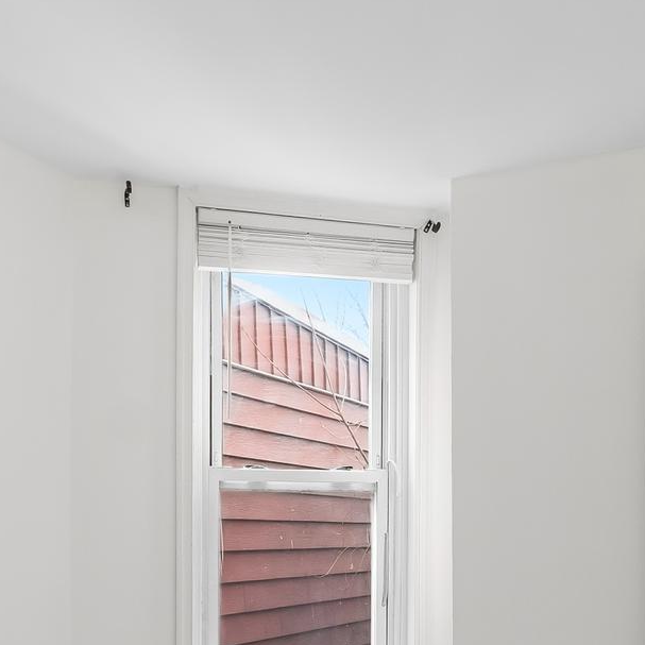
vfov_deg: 37.4
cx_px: 311
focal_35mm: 43
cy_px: 540
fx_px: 906
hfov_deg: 39.2
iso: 320
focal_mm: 10
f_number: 8
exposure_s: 1/10
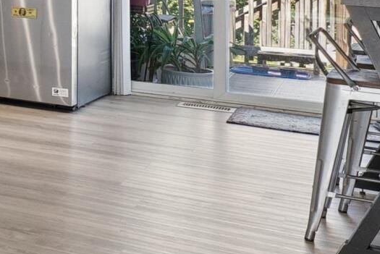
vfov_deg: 16.1
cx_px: -478
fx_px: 845
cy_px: -89
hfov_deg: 15.9
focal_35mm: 80
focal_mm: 14
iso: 640
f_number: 8
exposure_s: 1/125
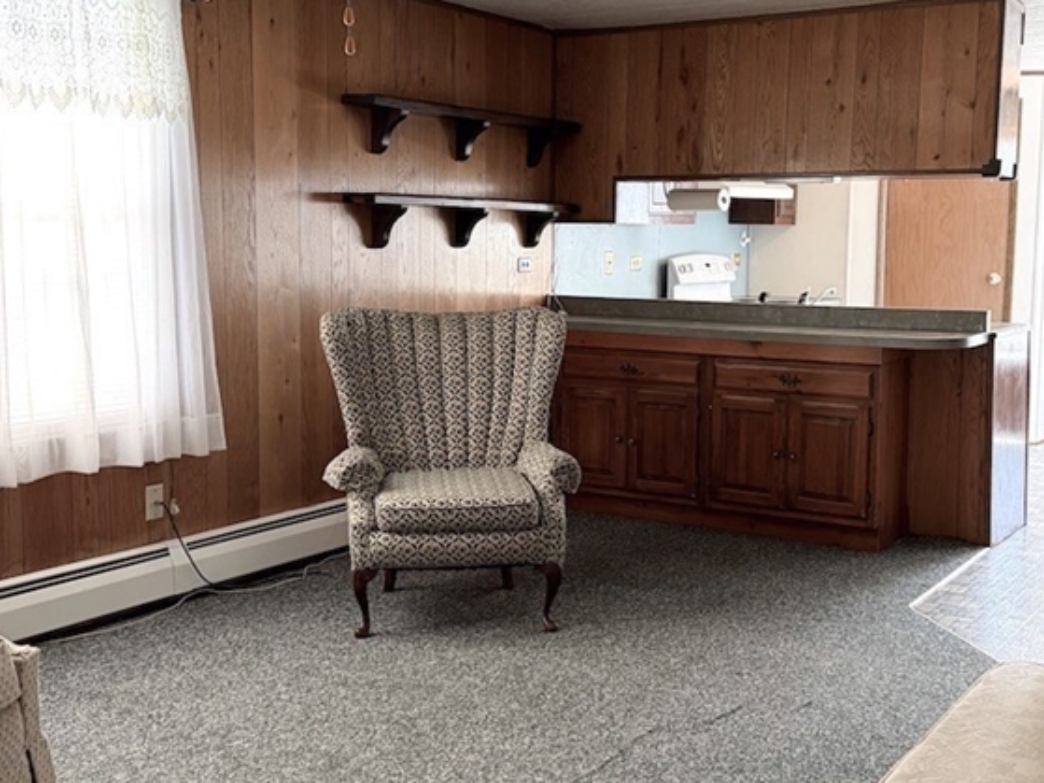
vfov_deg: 32.9
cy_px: 366
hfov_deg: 42.9
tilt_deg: -6.5
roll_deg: +0.6
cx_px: 579
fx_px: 1327
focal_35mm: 44
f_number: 1.78
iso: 500
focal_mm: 6.76
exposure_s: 1/60
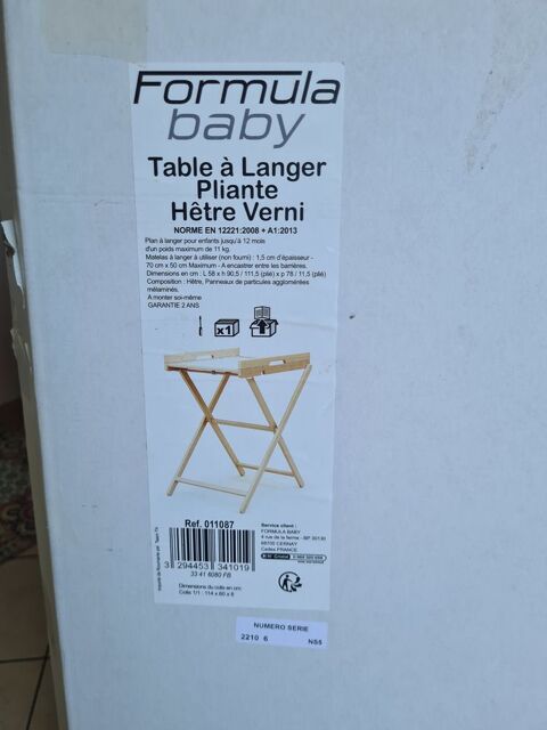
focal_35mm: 26
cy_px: 365
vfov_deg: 67.3
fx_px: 548
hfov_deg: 53.1
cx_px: 274
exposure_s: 1/120
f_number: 1.8
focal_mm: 5.4
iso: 50
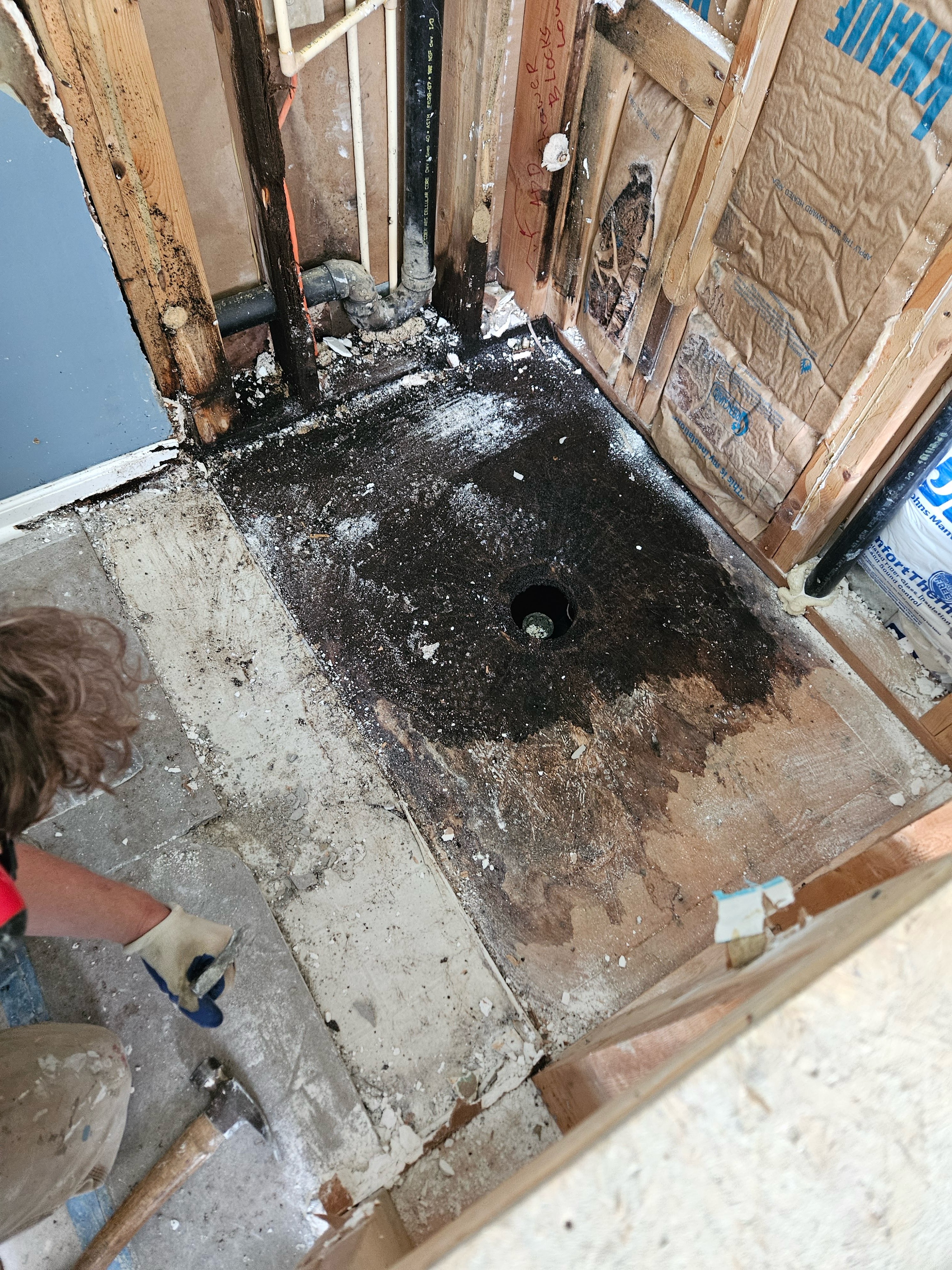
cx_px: 476
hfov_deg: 58.9
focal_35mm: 23
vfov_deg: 73.9
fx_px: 843
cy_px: 635
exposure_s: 1/30
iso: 640
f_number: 1.8
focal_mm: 5.4
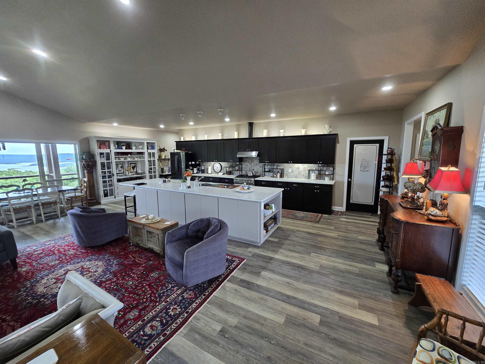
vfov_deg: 89.9
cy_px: 182
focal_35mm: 13
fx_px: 182
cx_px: 242
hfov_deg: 106.2
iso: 400
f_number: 2.2
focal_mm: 2.2
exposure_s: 1/60
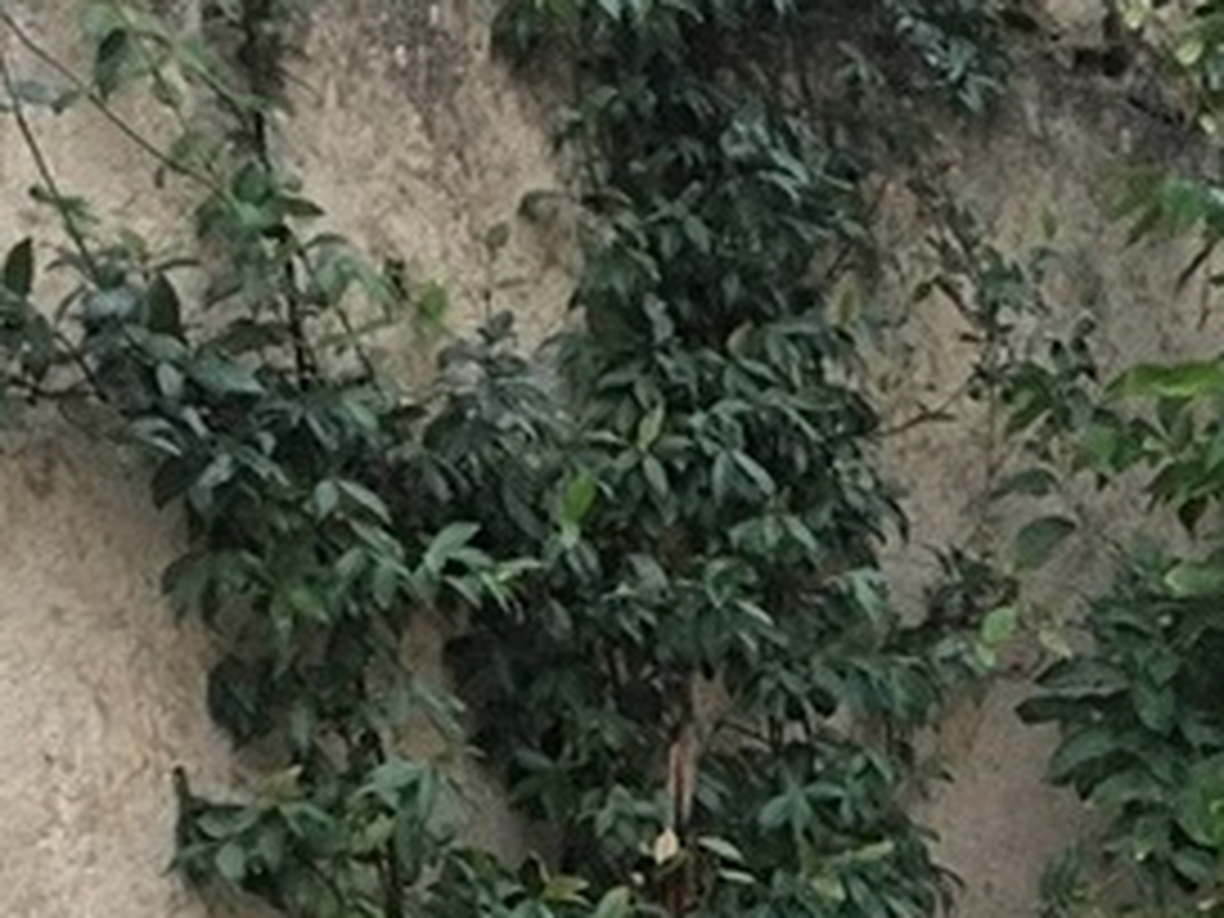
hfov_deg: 19.9
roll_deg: -1.1
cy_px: 1616
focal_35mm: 96
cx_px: 1186
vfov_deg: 13.8
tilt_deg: -11.9
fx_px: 3394
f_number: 2.2
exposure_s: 1/4
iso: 125
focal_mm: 4.15
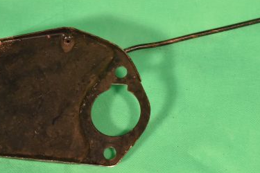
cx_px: 120
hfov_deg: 21.2
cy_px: 63
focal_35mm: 96
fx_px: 693
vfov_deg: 14.2
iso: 2000
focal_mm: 40
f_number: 18
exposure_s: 1/60
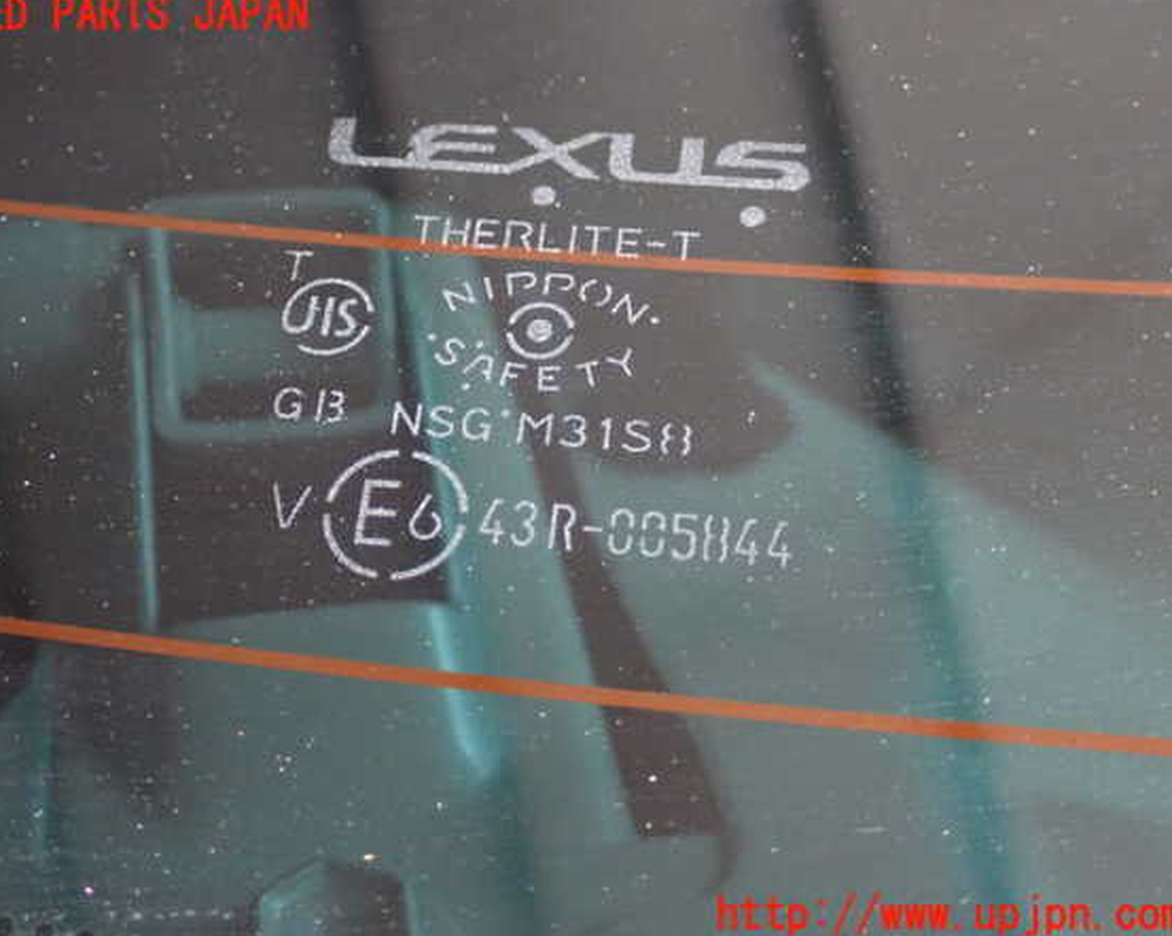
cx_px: 560
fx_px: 1838
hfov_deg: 35.4
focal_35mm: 53
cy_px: 466
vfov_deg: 28.6
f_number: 3.2
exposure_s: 1/250
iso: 1000
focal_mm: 9.01
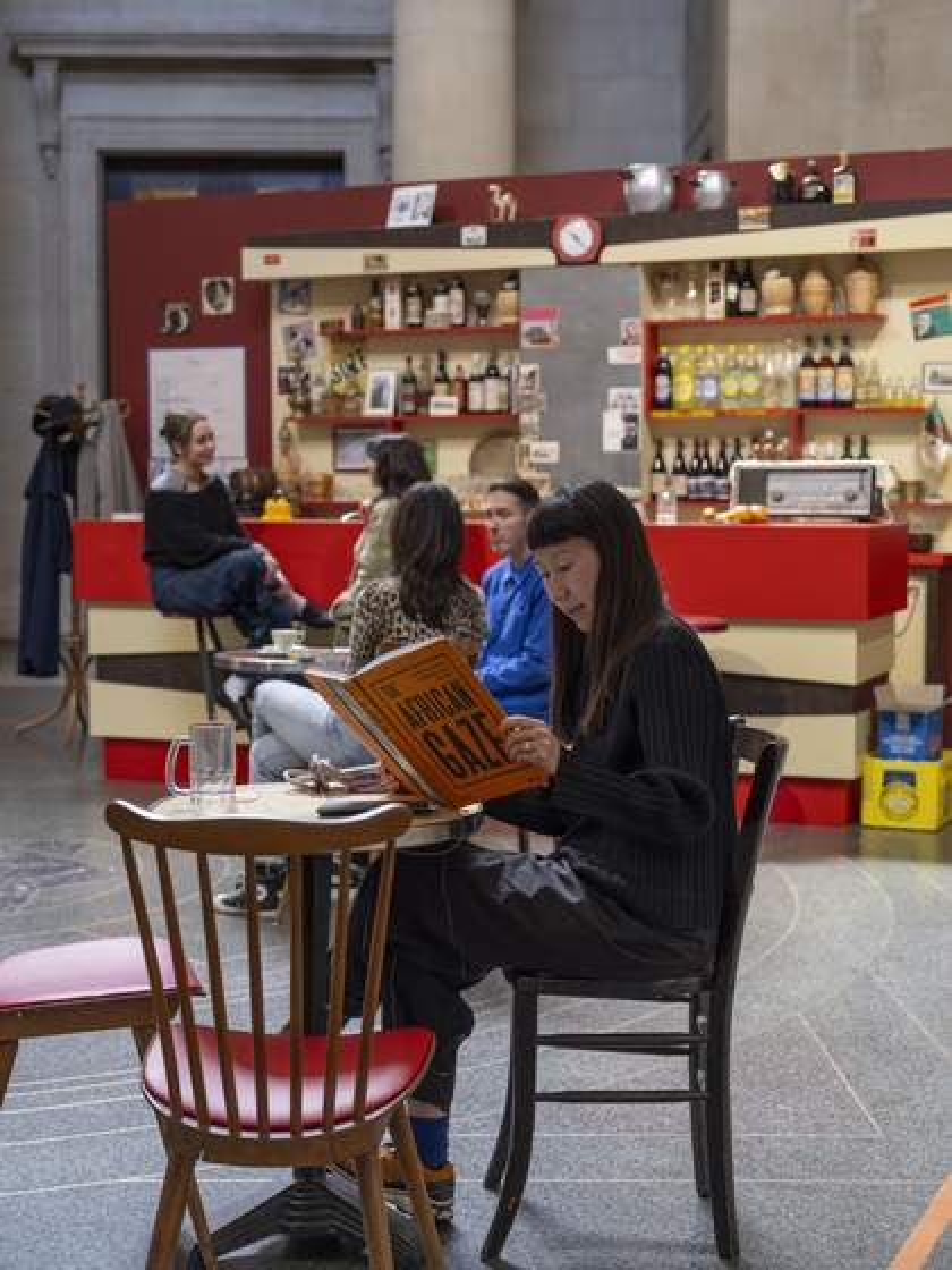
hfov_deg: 25.7
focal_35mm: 57
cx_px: 476
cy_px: 635
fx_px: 2090
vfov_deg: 33.8
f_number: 5.6
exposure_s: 1/60
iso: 1250
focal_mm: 72
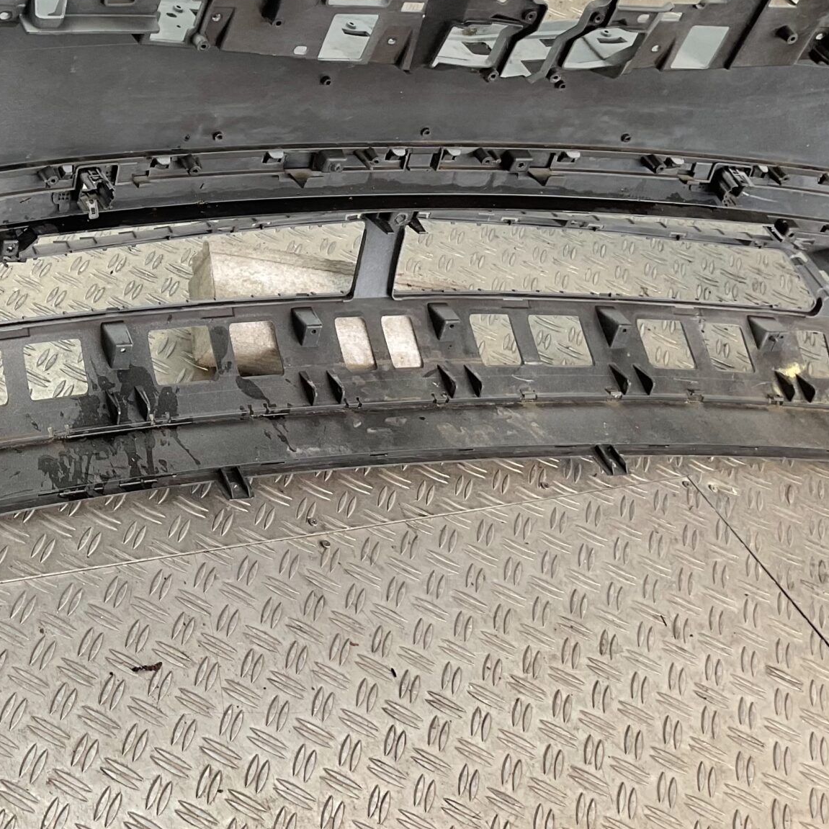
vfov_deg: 29.7
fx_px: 1544
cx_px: -39
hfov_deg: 27.9
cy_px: 231
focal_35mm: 57
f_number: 1.8
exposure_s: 1/107
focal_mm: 3
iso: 16
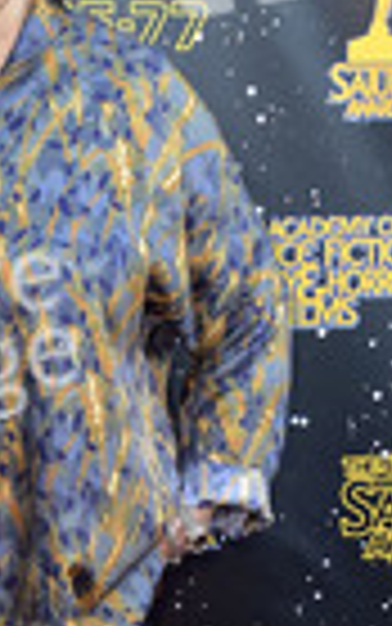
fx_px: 1554
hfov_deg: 14.1
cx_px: -20
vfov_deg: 22.1
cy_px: 585
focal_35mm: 91
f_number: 6.3
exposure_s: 1/320
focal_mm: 31
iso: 500
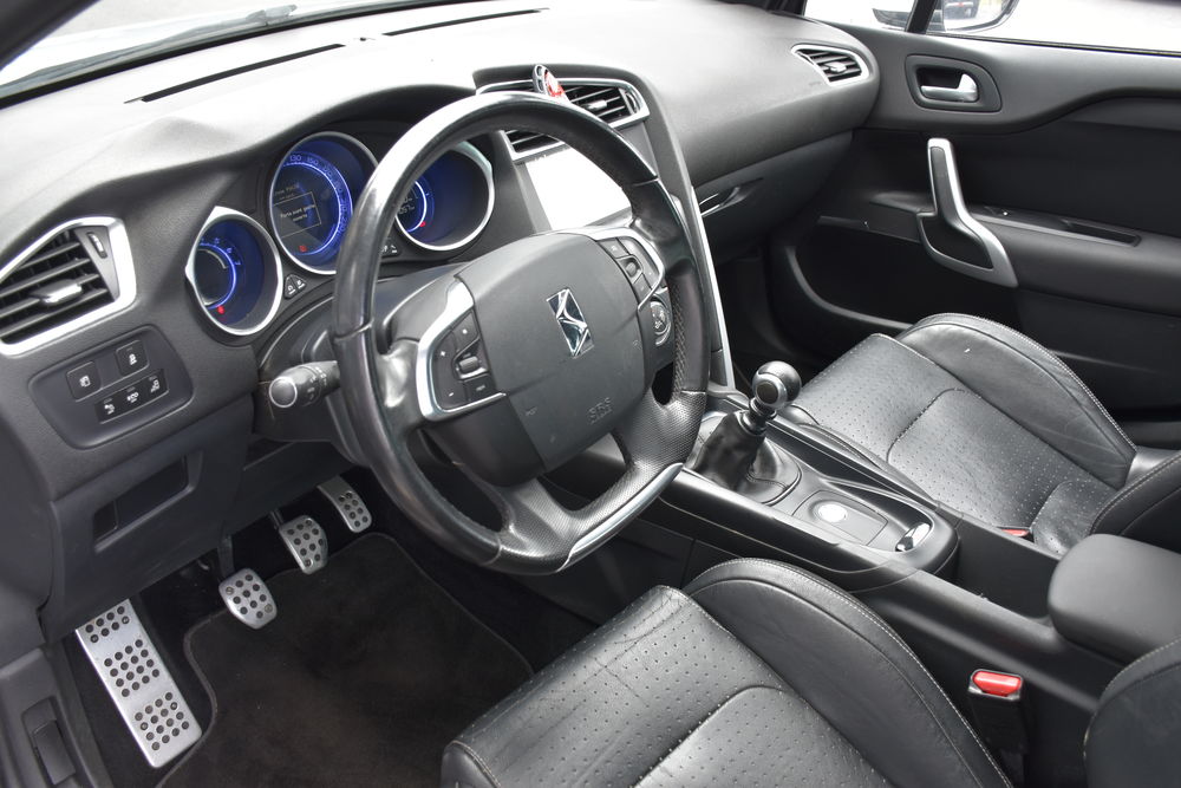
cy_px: 394
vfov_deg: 43.6
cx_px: 590
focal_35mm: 30
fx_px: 984
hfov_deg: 61.9
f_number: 4
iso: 400
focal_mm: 20
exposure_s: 1/60
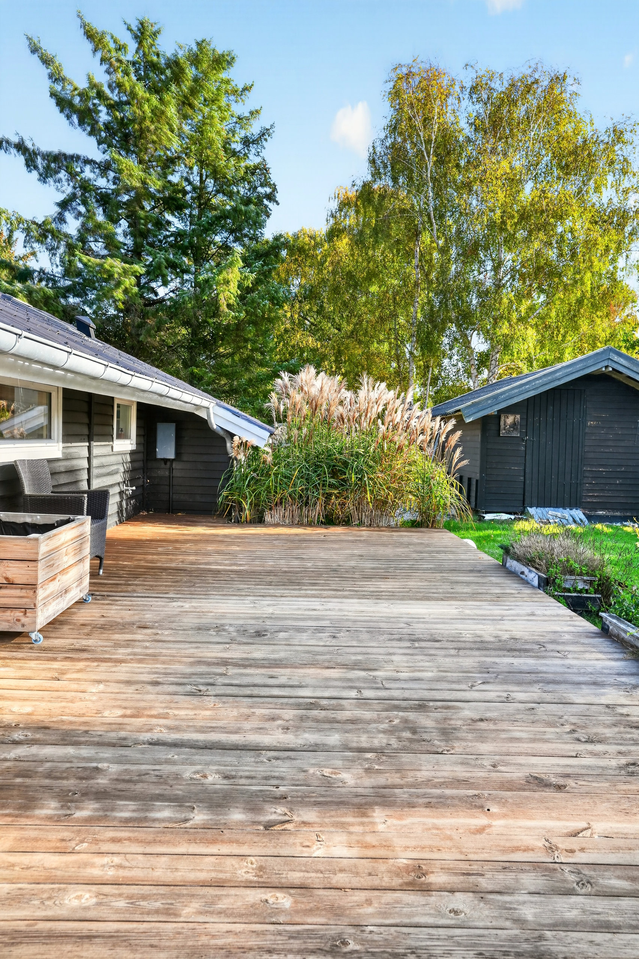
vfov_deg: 69.4
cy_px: 480
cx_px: 320
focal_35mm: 26
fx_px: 692
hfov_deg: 49.5
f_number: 8
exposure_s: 1/250
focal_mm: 26
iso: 400
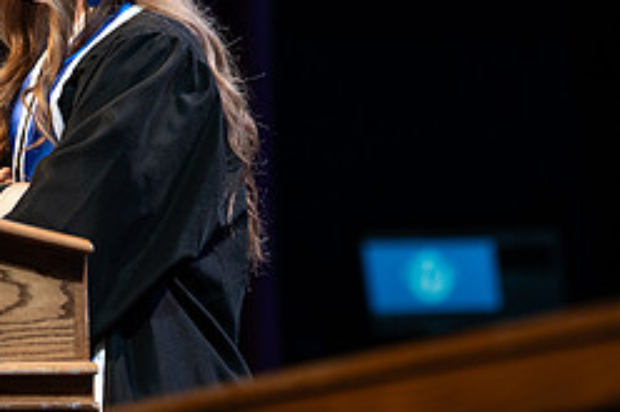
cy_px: -44
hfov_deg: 4.2
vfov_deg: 2.8
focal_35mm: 488
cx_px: 155
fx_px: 8399
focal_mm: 165
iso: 400
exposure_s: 1/125
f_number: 2.8
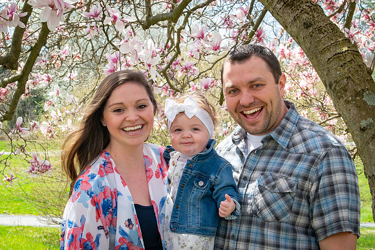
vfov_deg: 17.8
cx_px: 170
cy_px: 125
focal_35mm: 76
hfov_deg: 26.5
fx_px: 796
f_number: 20
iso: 640
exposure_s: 1/80
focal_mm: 70
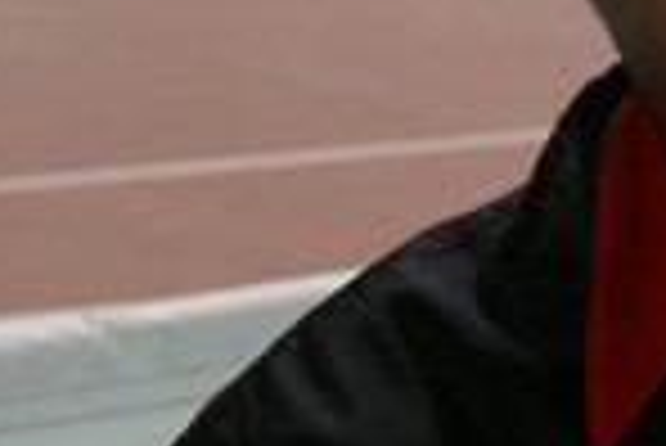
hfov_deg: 7.2
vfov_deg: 4.9
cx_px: 828
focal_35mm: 284
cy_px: 185
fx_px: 5259
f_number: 5.6
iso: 400
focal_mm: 40
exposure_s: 1/60
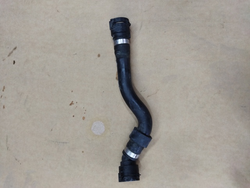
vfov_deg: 51.4
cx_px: 125
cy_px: 94
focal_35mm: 27
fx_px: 195
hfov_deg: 65.3
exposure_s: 1/50
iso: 163
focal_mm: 4.71
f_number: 1.79
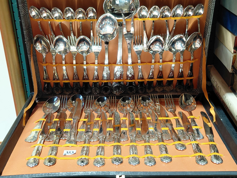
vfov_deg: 54.9
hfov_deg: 69.4
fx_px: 171
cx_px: 118
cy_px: 89
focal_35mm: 25
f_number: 1.8
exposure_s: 1/60
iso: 200
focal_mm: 4.69
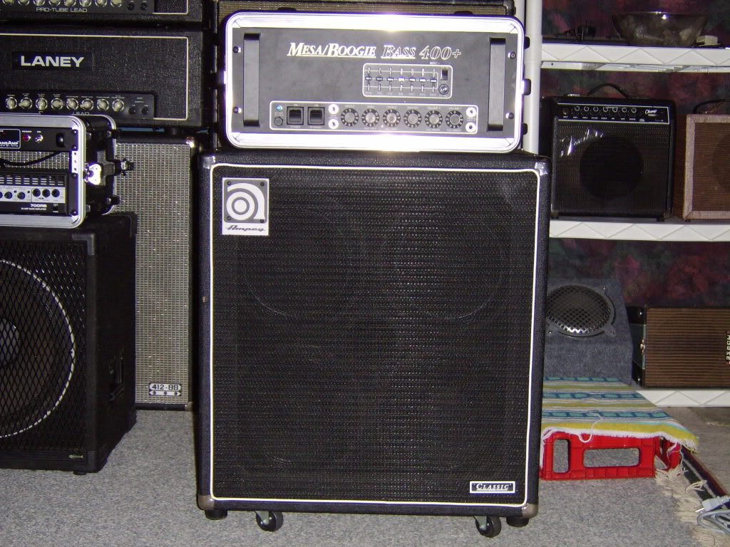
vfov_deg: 31.5
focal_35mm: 46
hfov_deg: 41.2
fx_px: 970
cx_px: 365
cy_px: 274
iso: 200
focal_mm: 11.93
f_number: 3.5
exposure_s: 1/60
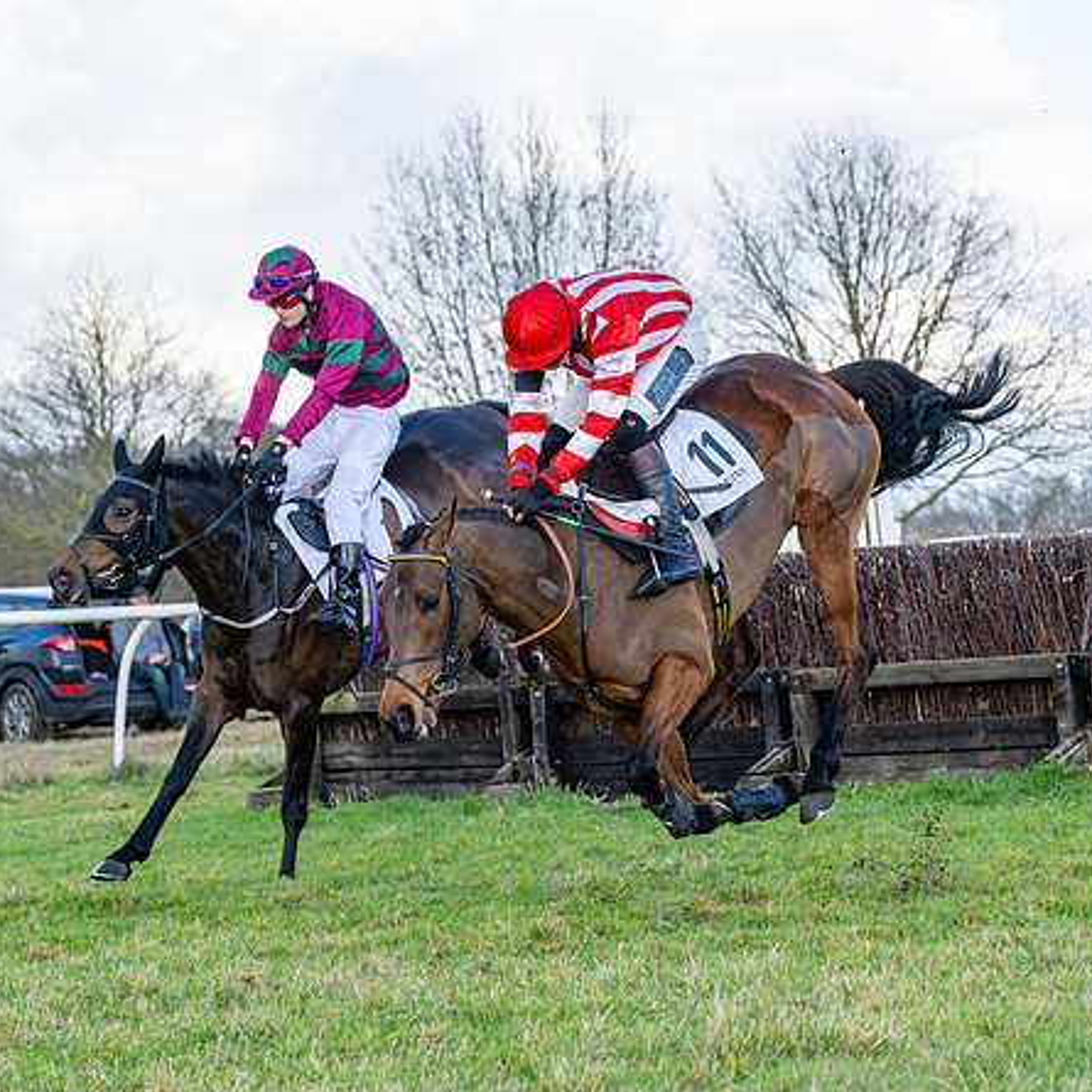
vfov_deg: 14.8
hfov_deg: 14.8
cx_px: 677
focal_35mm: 118
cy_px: 534
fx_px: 4211
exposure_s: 1/2000
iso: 500
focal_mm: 70
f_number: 4
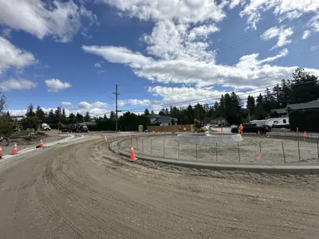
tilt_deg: +1.8
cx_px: 160
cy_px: 120
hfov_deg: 102.1
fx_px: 129
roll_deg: +1.7
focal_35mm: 14
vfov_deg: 85.7
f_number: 2.2
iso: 50
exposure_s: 1/3040
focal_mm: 2.22
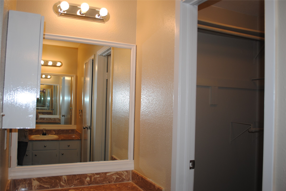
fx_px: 262
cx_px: 143
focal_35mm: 33
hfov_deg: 57.2
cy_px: 96
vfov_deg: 40.1
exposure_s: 1/125
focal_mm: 22
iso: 100
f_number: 4
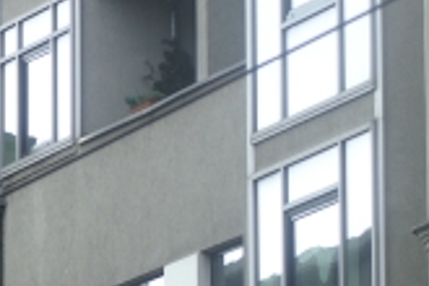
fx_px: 6494
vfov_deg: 2.5
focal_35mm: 545
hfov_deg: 3.8
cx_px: -294
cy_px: -150
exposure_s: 1/80
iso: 100
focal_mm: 100
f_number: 7.1
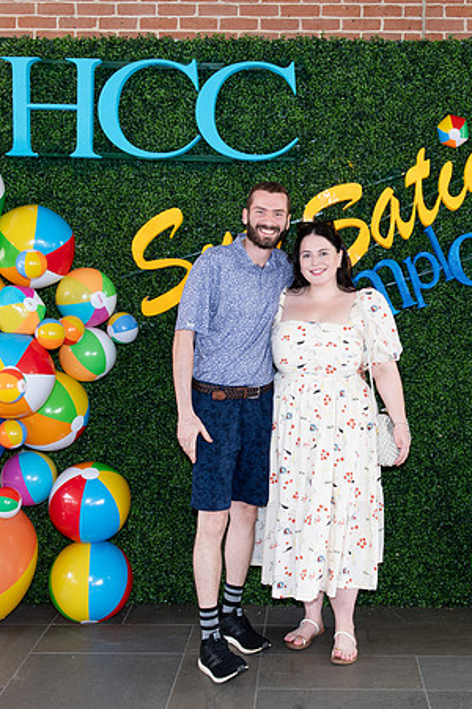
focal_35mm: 49
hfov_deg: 27.5
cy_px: 355
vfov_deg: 40.6
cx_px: 311
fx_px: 958
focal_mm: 32
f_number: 6.3
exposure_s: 1/125
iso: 800
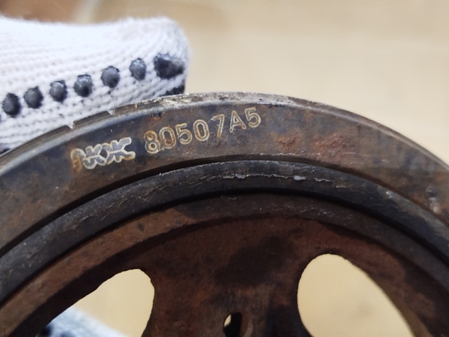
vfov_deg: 30.3
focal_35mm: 48
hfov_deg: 39.7
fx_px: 623
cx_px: 224
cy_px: 168
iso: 320
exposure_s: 1/20
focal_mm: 5.31
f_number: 1.7
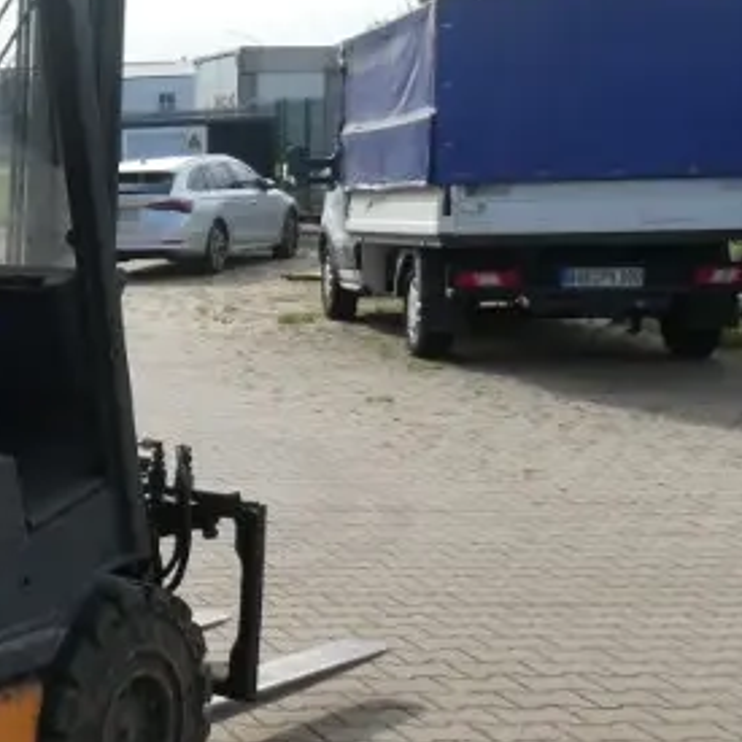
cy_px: 302
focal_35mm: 79
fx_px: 1916
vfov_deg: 21.9
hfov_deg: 19.3
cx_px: -348
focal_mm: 4.3
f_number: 3.3
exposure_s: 1/800
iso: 80
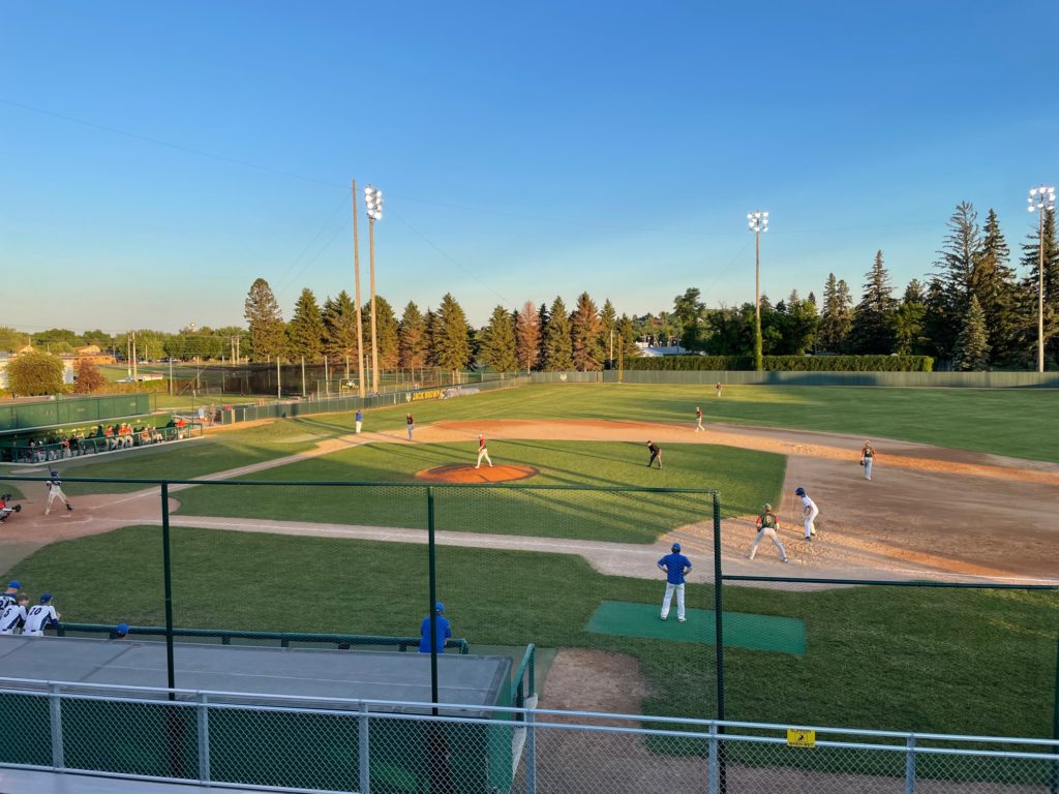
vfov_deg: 53.1
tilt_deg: -4.1
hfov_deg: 67.3
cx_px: 530
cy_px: 397
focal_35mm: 26
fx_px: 795
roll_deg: +0.4
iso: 32
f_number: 1.6
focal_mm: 4.2
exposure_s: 1/972
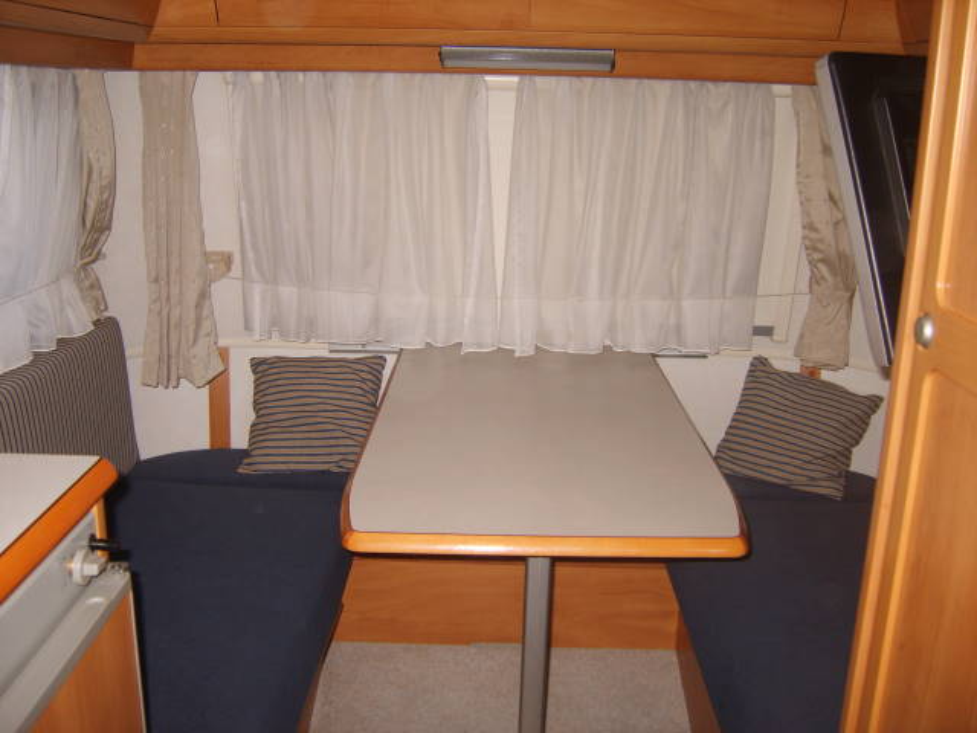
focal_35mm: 35
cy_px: 366
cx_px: 488
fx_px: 988
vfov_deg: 40.7
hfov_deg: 52.6
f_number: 2.8
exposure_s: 1/30
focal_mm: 7.4
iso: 100
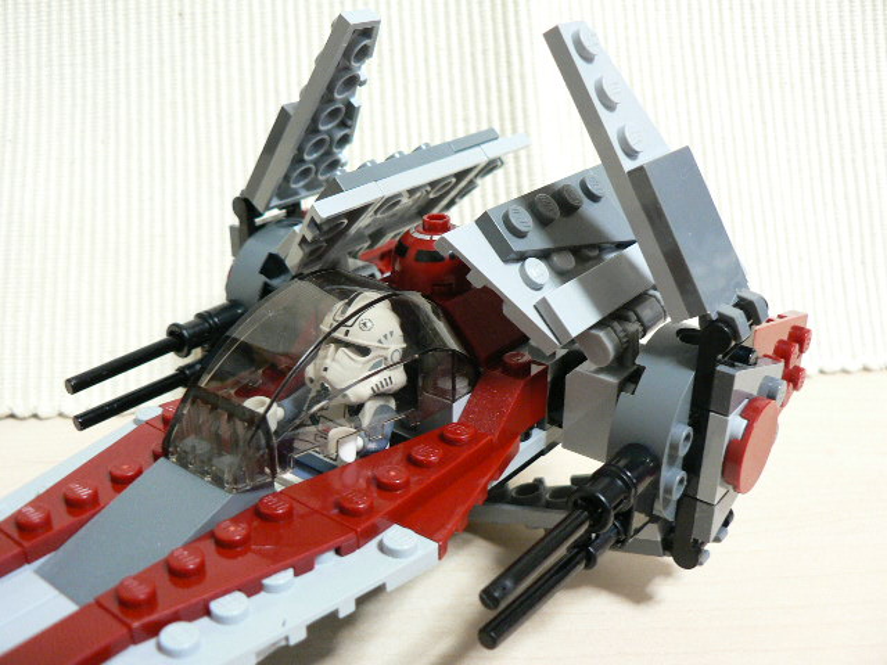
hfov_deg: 51.4
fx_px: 922
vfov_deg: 39.7
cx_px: 444
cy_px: 332
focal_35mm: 36
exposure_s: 1/10
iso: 200
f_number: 2.8
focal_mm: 6
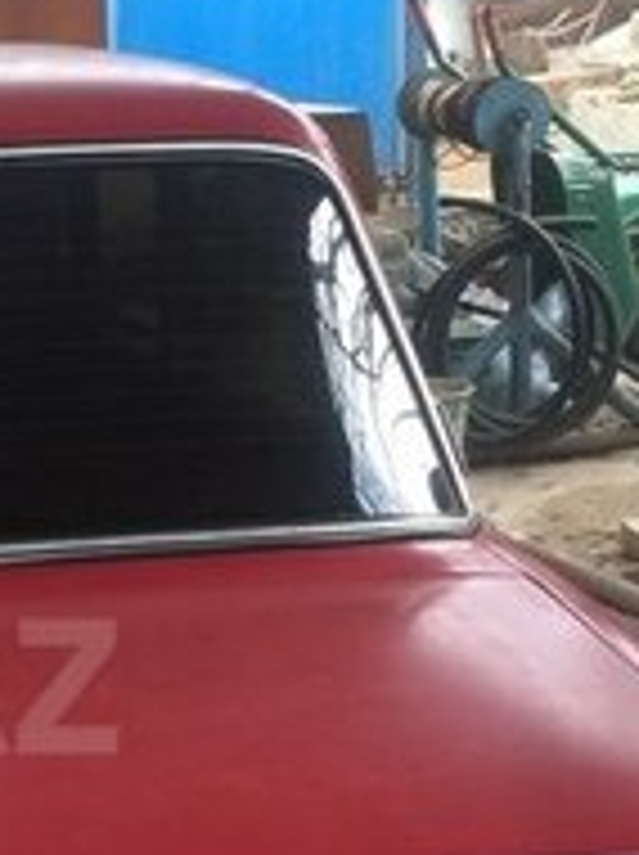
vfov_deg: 19.3
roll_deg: +1.2
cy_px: 686
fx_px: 2492
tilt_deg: -14.9
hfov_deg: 13.7
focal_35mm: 101
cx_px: -342
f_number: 2.2
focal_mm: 4.15
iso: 40
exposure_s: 1/100
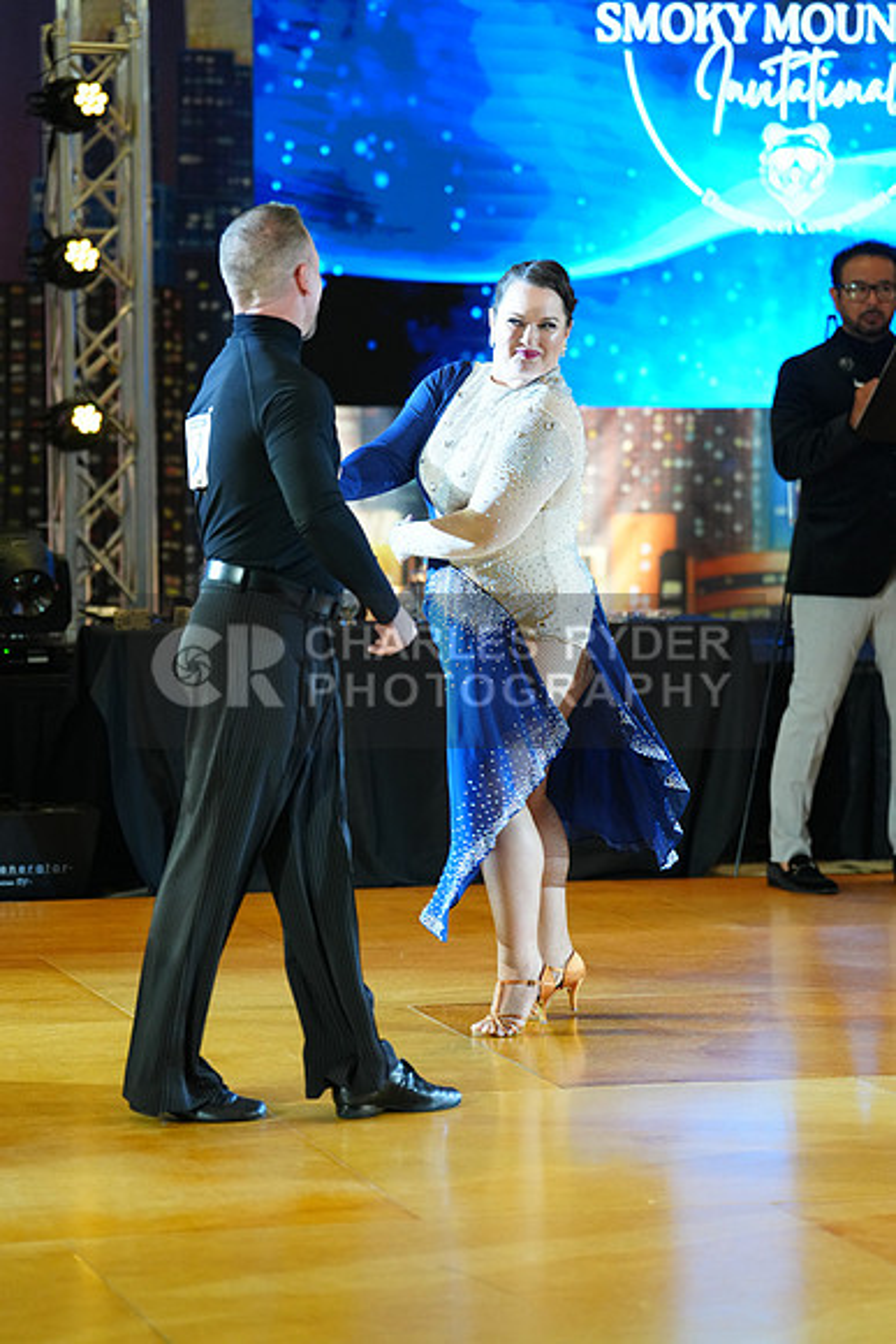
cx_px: 448
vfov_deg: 17.1
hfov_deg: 11.4
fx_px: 4477
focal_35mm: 120
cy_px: 672
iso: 2500
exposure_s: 1/400
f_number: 2.8
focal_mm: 120
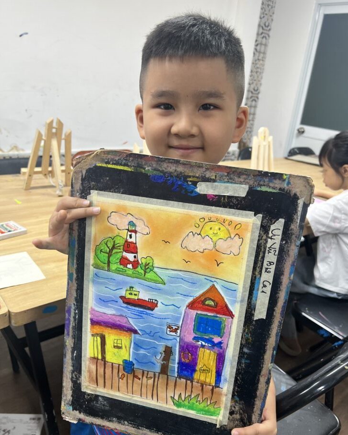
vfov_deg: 62.2
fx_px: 360
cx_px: 180
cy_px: 230
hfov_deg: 51.5
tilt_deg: -20.8
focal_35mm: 28
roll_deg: -7.3
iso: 100
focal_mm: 5.7
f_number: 1.5
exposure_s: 1/100
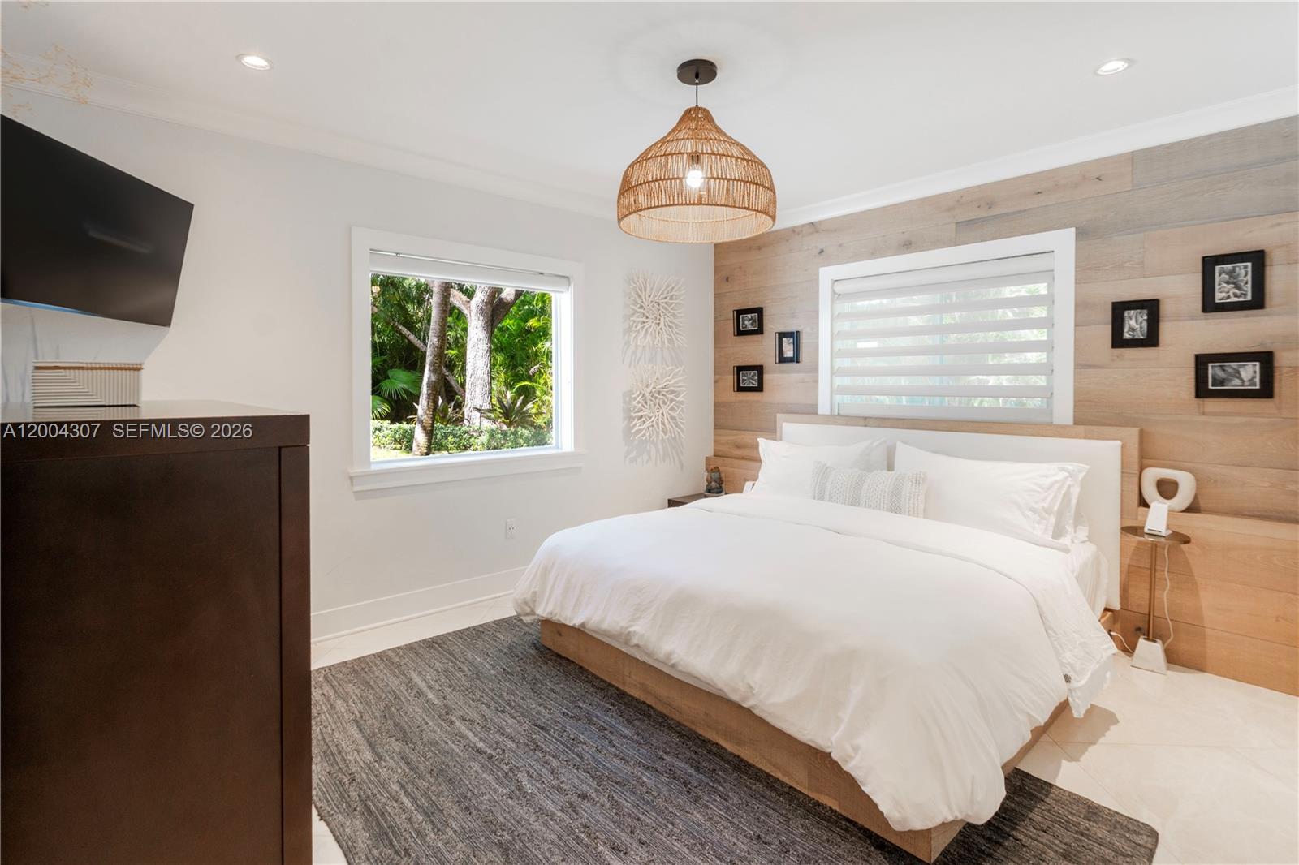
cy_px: 432
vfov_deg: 72.0
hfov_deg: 95.0
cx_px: 650
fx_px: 595
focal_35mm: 16
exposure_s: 1/2.5
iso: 250
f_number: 9
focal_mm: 11
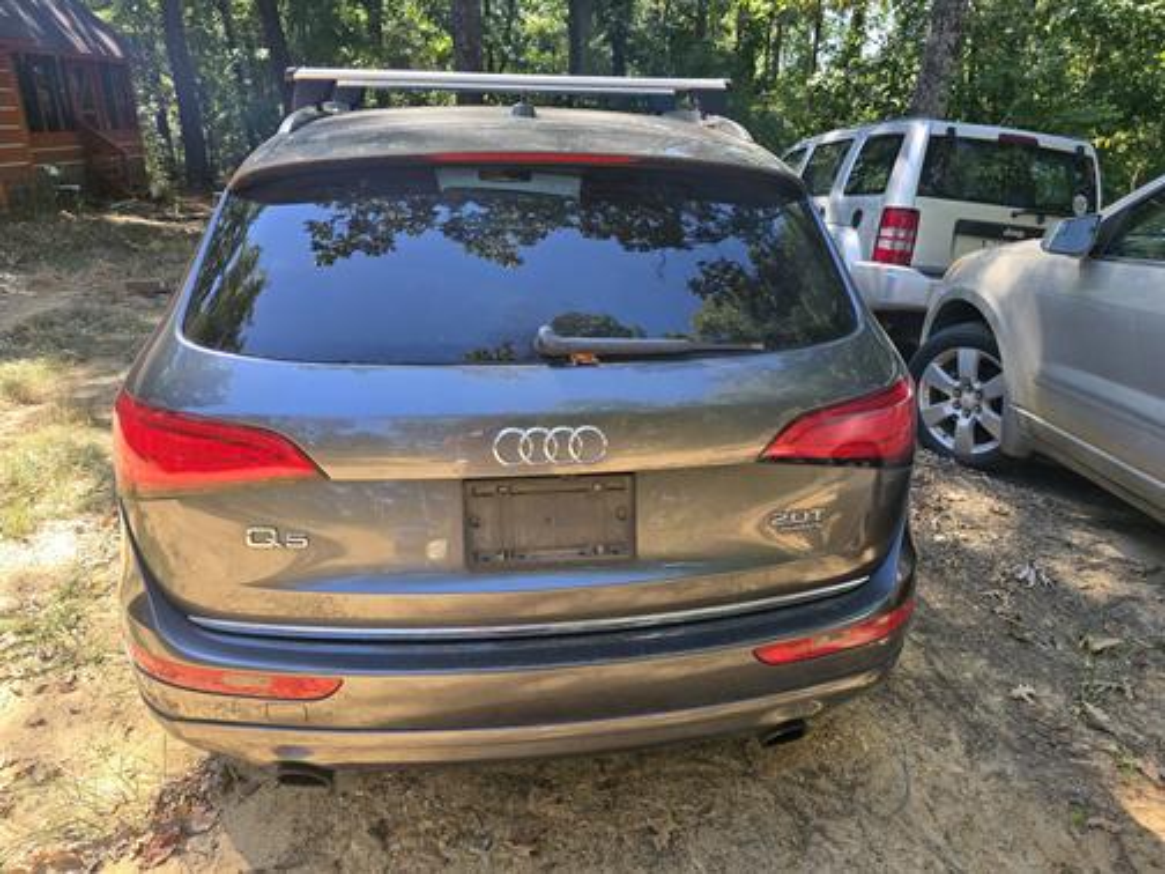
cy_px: 437
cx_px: 582
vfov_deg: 58.9
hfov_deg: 73.9
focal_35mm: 23
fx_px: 774
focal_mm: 6.3
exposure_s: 1/180
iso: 20
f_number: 1.7
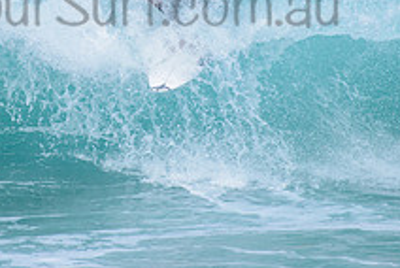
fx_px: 15188
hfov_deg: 1.5
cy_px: -18
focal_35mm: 1365
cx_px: 140
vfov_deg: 1.0
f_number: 5.6
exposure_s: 1/2000
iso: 250
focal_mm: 500
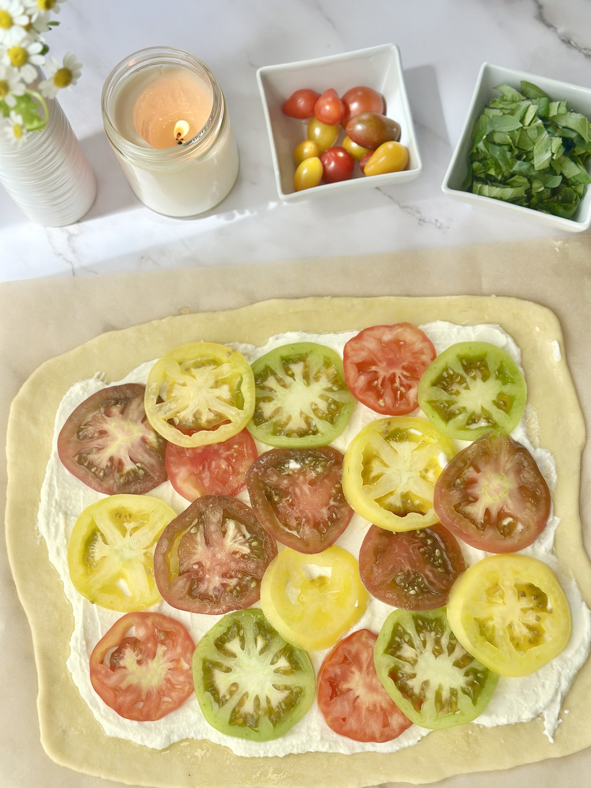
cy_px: 394
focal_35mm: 48
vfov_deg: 39.7
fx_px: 1093
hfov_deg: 30.3
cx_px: 296
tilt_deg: -75.0
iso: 80
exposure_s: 1/590
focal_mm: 6.86
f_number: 1.78
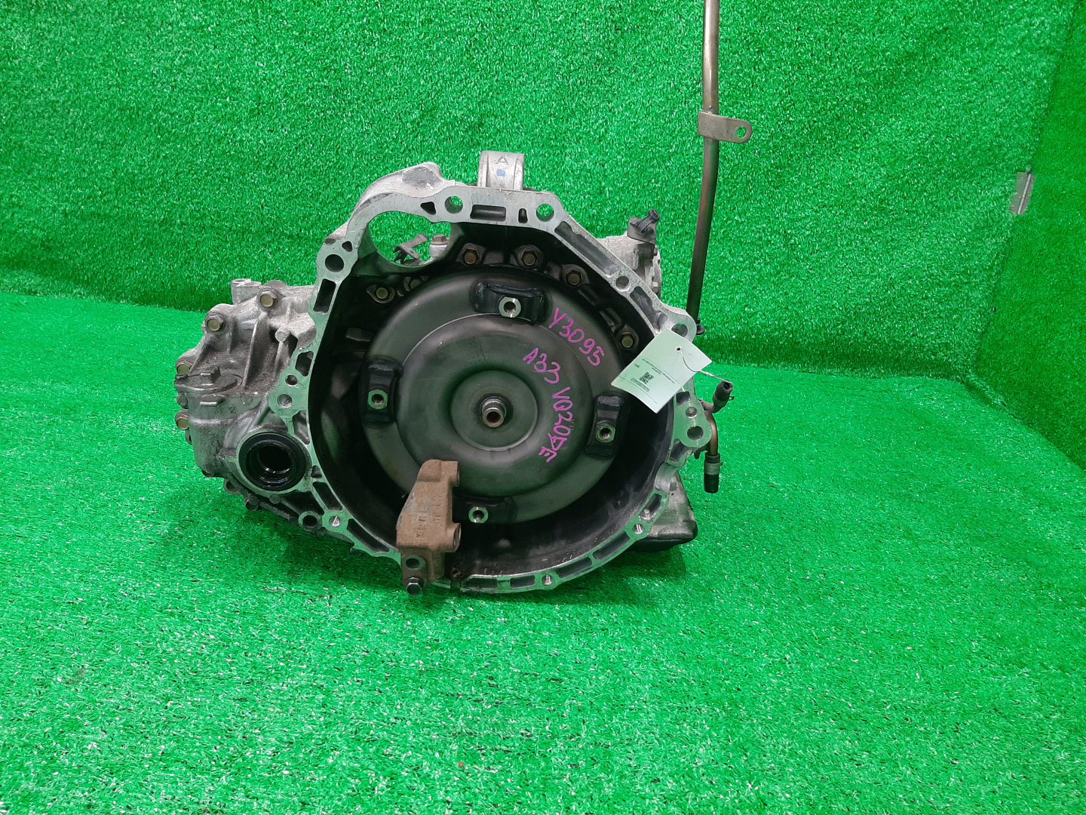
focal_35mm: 26
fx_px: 816
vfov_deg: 53.1
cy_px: 408
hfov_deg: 67.3
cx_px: 543
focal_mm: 3.93
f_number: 1.7
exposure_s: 1/50
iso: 144
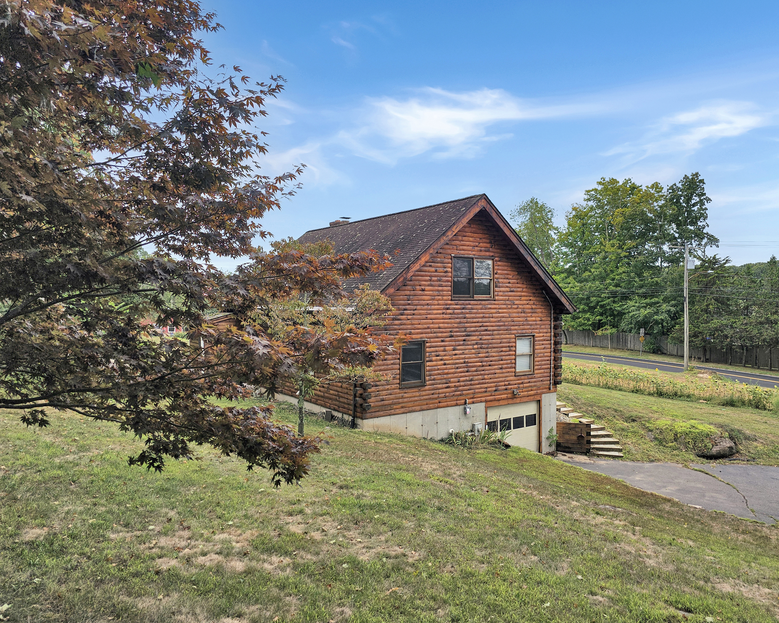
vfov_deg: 58.8
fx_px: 553
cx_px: 416
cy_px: 312
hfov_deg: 70.2
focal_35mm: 24
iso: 10
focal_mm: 6.3
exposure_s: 1/463
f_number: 1.7
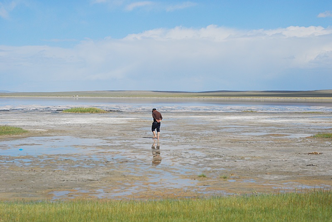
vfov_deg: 18.2
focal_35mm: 75
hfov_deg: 27.0
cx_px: 166
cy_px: 111
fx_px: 693
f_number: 5.6
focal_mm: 50
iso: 400
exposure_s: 1/4000
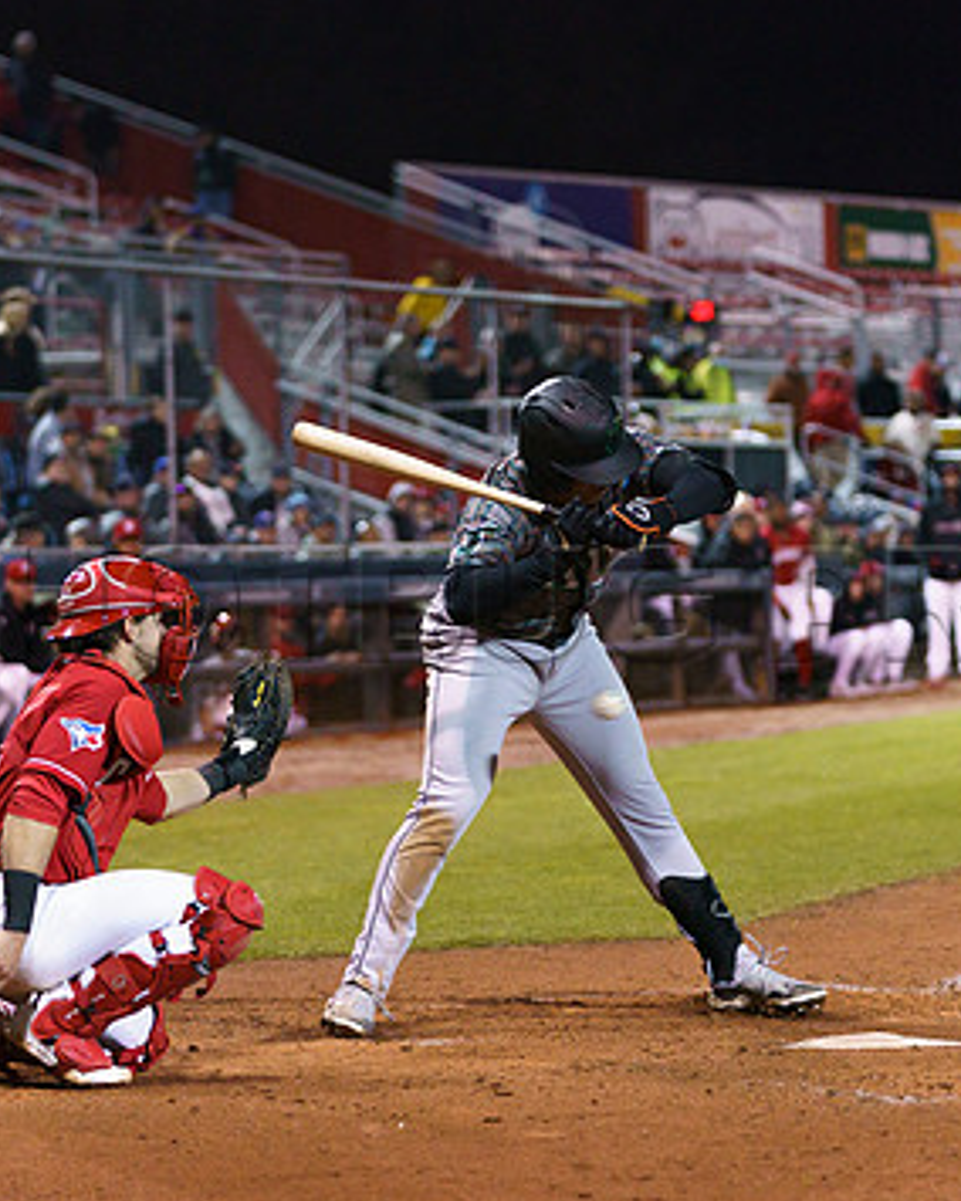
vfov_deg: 11.2
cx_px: 531
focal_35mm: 173
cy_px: 570
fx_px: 6151
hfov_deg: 8.9
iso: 2000
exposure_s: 1/1000
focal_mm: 107
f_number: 2.8
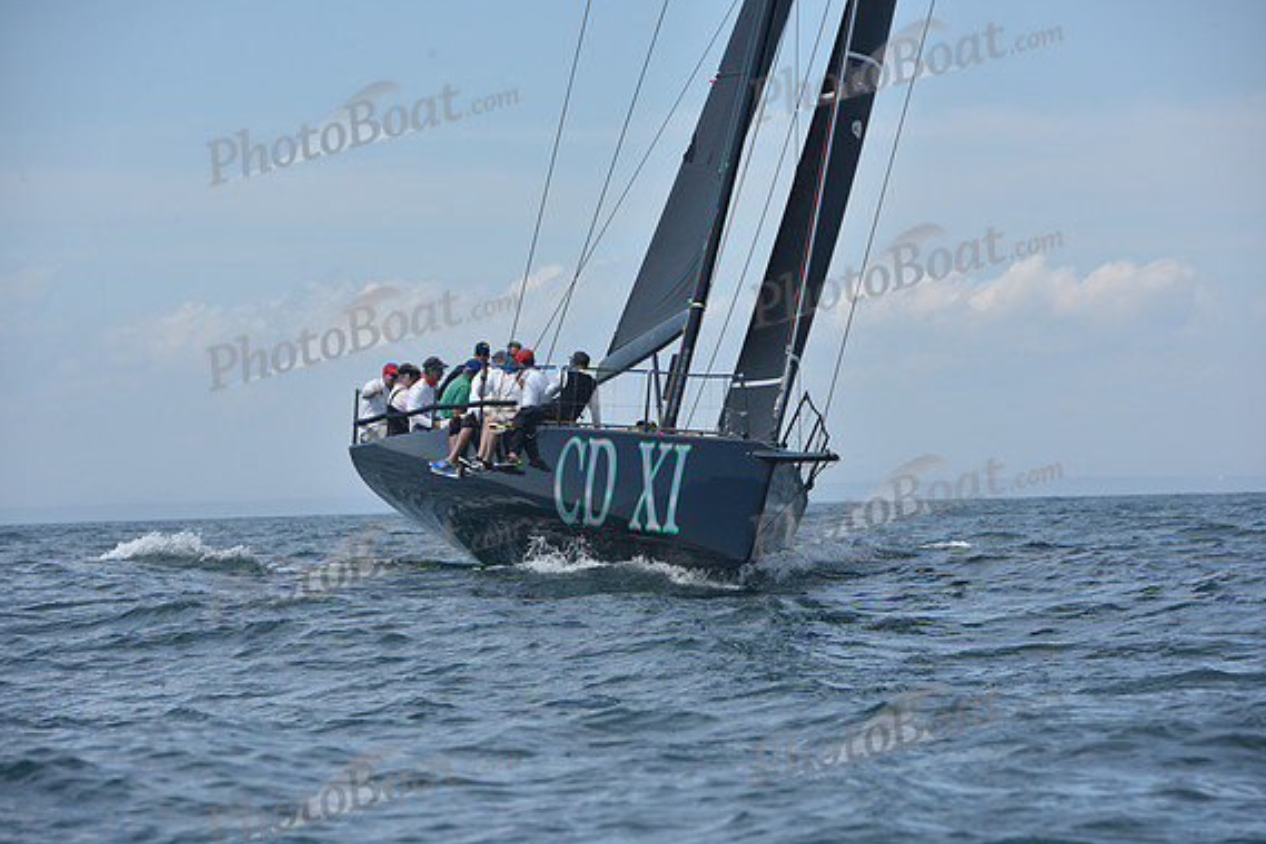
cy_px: 418
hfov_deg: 10.1
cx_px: 636
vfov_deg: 6.7
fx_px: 7171
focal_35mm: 204
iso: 250
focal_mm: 200
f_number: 9
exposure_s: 1/800
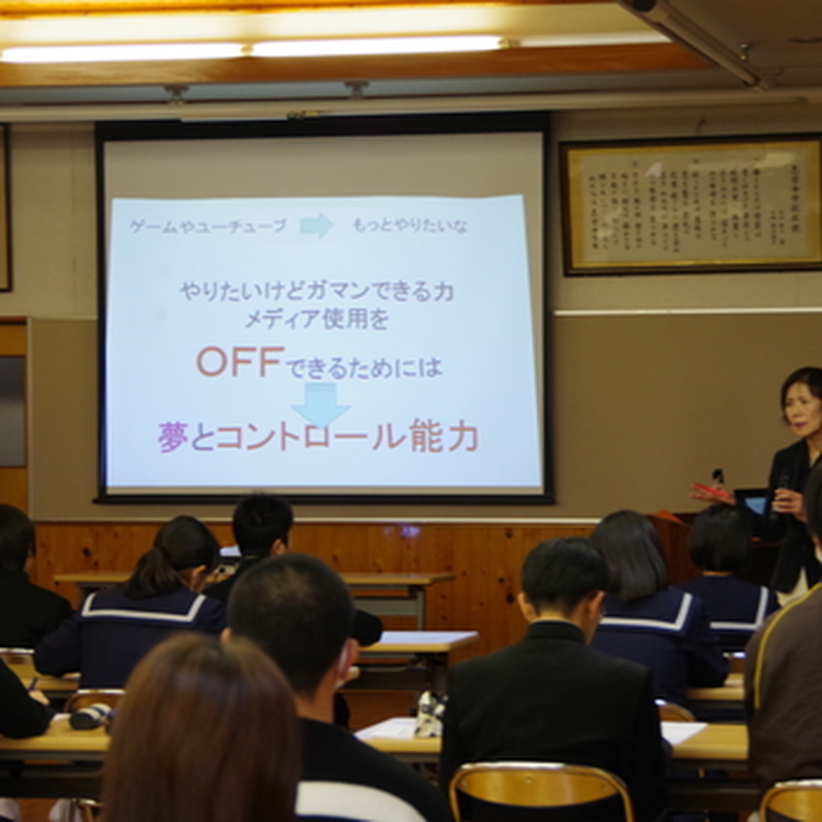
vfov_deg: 15.3
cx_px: 513
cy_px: 427
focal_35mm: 114
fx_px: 3063
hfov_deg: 15.3
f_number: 4.5
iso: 1600
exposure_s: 1/100
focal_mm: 48
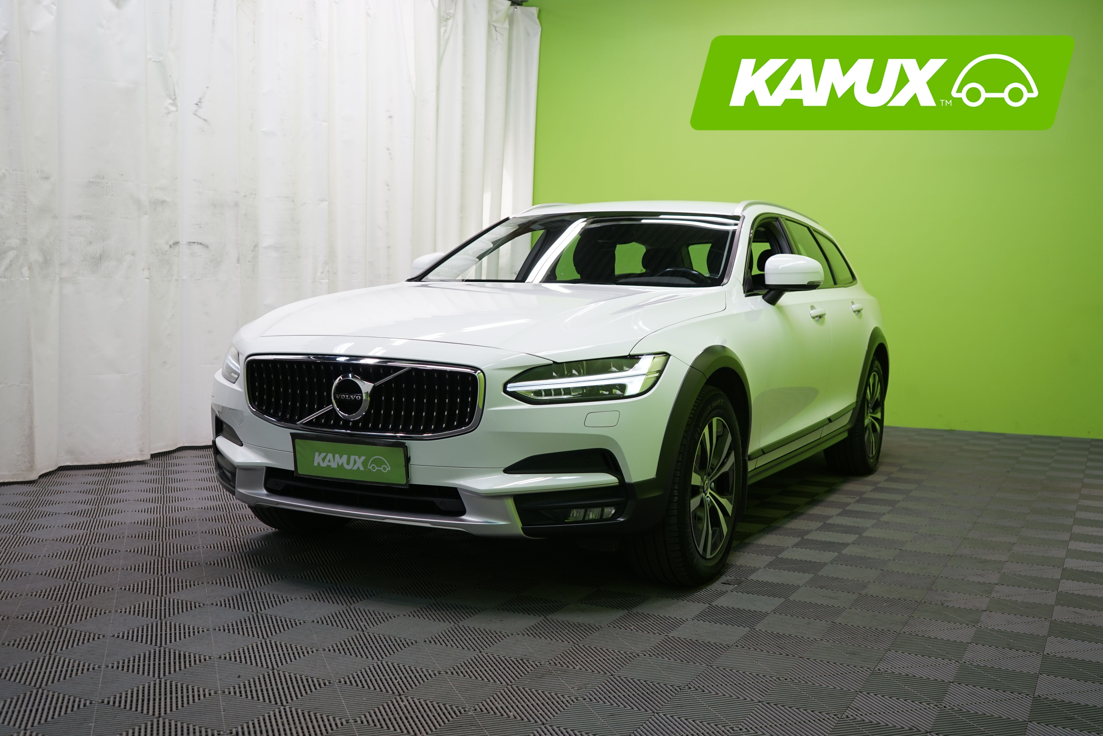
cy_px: 368
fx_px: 1103
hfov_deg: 53.1
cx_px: 552
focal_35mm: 36
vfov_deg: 36.9
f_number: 5.6
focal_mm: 36
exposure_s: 1/50
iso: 400
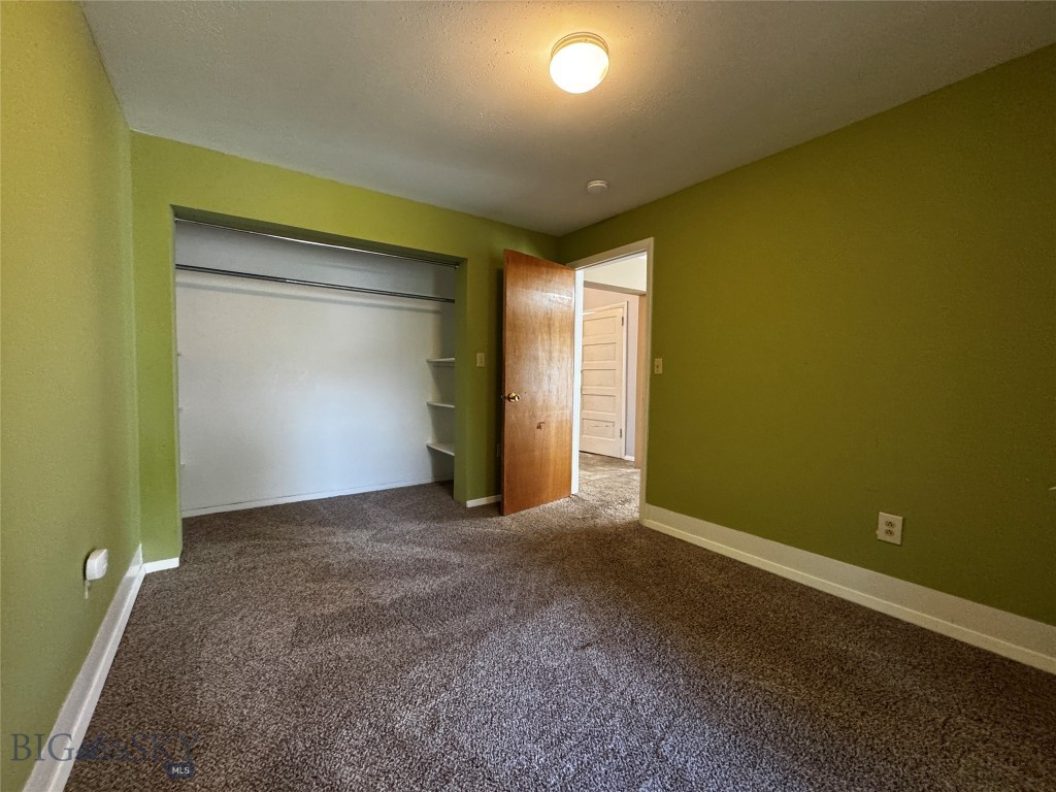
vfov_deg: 85.7
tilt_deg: -2.9
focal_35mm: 14
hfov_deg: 102.1
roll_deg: -0.8
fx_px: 427
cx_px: 528
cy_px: 396
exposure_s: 1/60
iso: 500
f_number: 2.2
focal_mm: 2.22
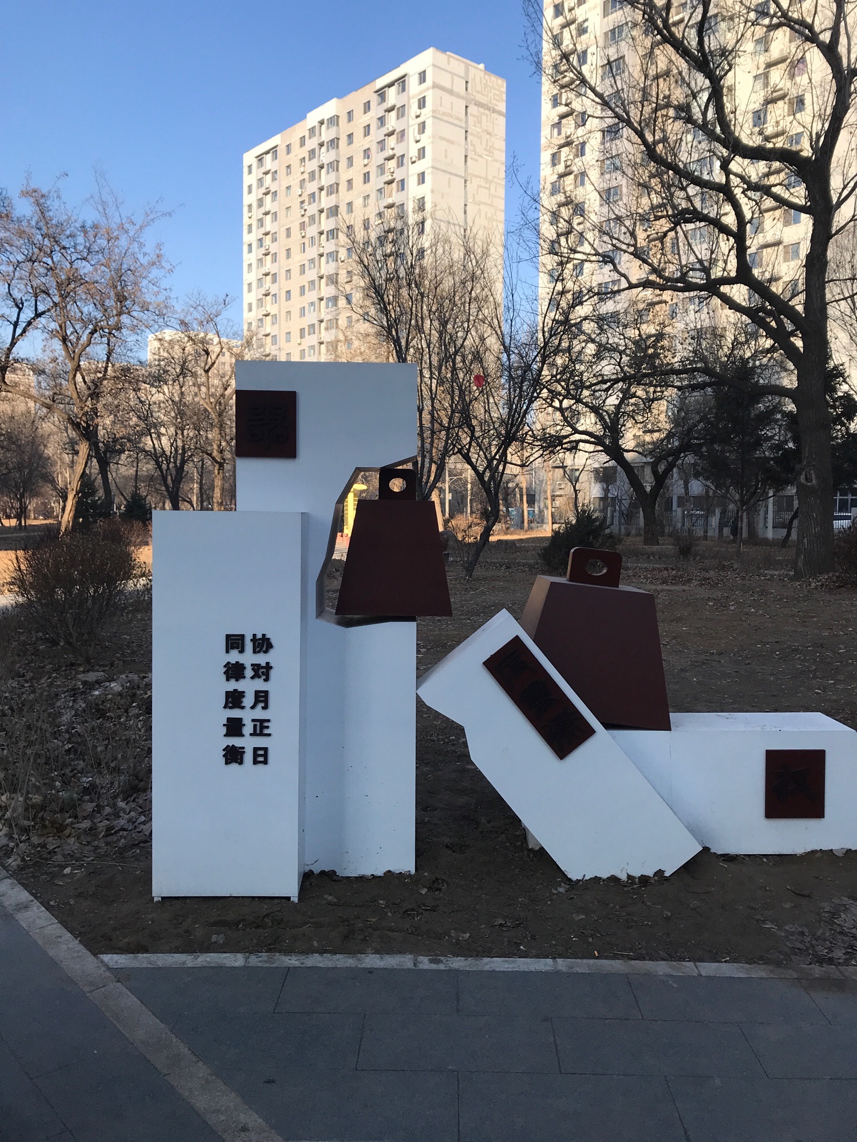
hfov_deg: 49.7
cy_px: 571
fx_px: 924
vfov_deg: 63.4
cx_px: 428
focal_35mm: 28
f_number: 1.8
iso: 20
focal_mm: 3.99
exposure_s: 1/1182
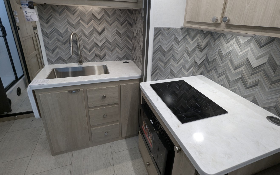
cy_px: 70
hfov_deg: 91.1
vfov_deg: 64.4
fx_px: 137
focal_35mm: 18
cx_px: 142
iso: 72
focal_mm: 2.35
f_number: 2.2
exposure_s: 1/33.9
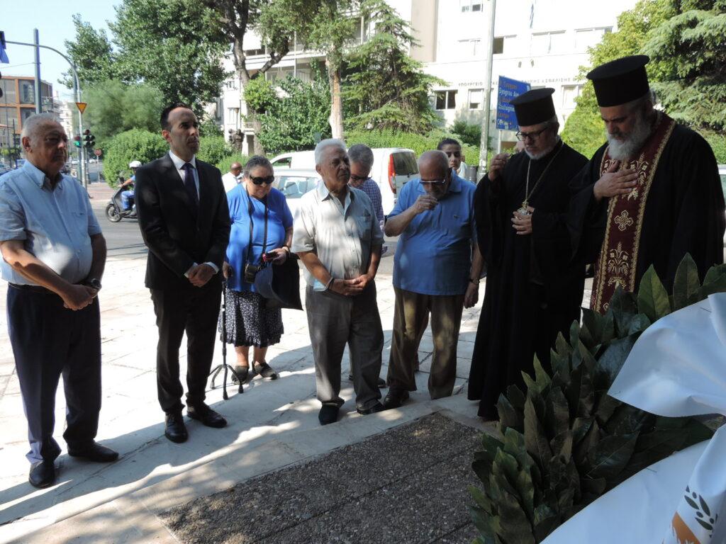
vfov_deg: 46.8
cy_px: 272
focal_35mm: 30
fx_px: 629
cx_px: 363
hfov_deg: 60.0
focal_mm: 5.3
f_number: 3.1
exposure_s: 1/400
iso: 80
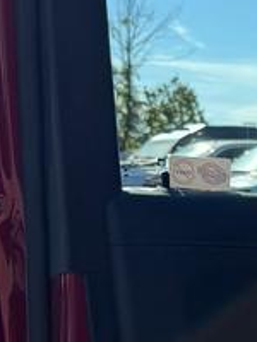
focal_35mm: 115
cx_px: 456
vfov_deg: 16.7
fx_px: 1138
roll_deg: +0.7
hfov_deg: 11.9
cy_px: 356
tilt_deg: -7.7
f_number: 1.78
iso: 80
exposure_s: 1/3584
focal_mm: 6.76
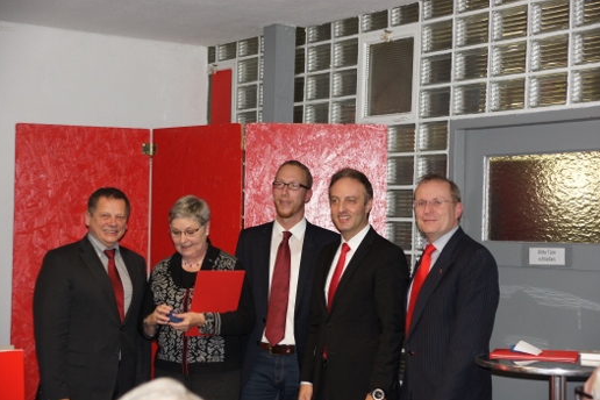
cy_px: 202
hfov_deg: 29.4
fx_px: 1142
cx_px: 301
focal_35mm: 69
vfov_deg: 19.9
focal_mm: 45
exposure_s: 1/80
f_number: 4.5
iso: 800
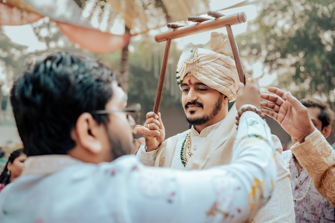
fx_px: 326
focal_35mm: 35
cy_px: 112
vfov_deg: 37.9
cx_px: 168
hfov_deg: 54.4
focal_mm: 35
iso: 400
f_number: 2
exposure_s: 1/400
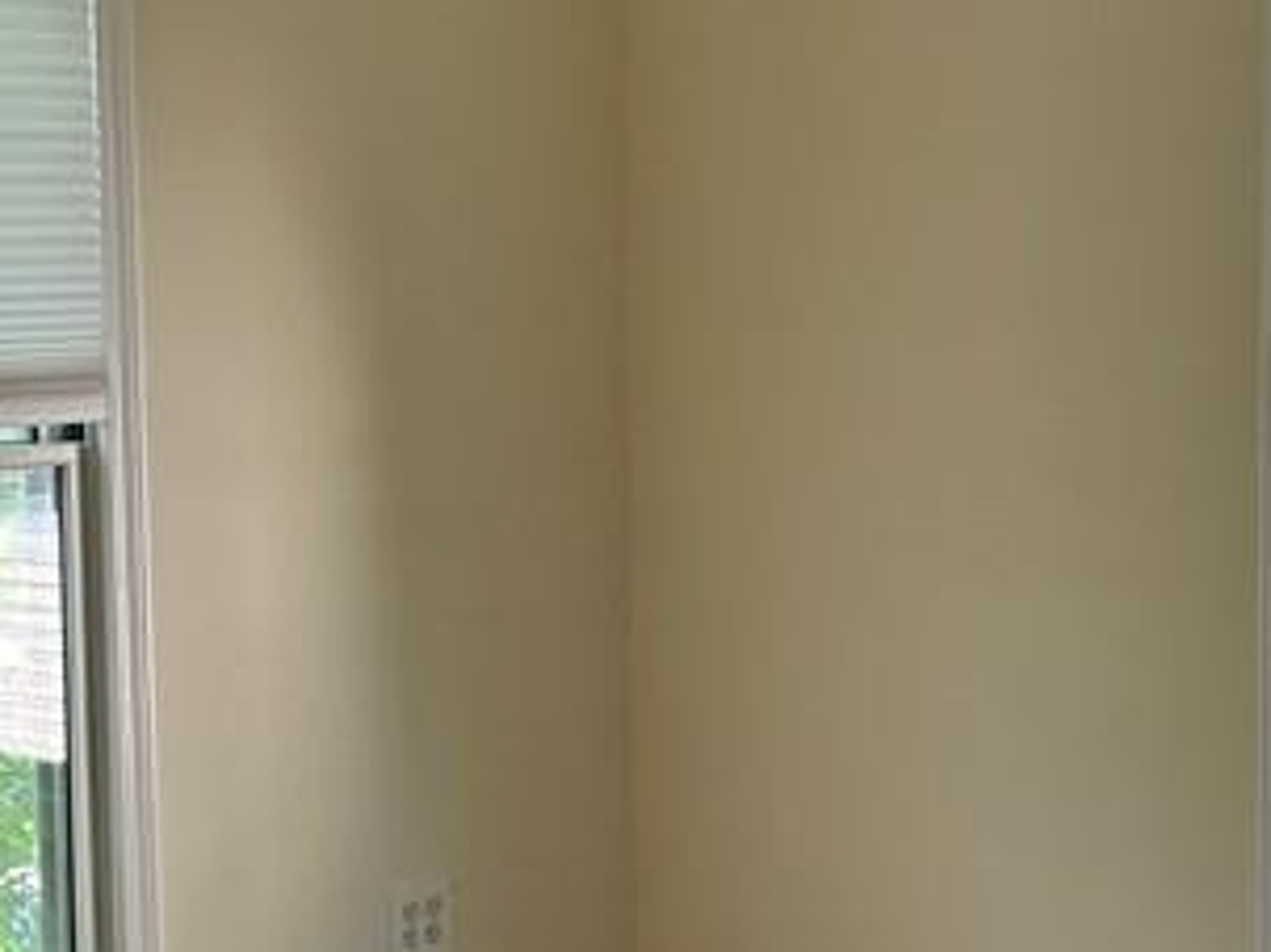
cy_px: 600
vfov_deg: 16.7
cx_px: 503
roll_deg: +1.2
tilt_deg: -6.8
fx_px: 3230
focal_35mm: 88
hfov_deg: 22.2
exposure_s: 1/120
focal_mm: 5.7
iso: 64
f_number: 1.5
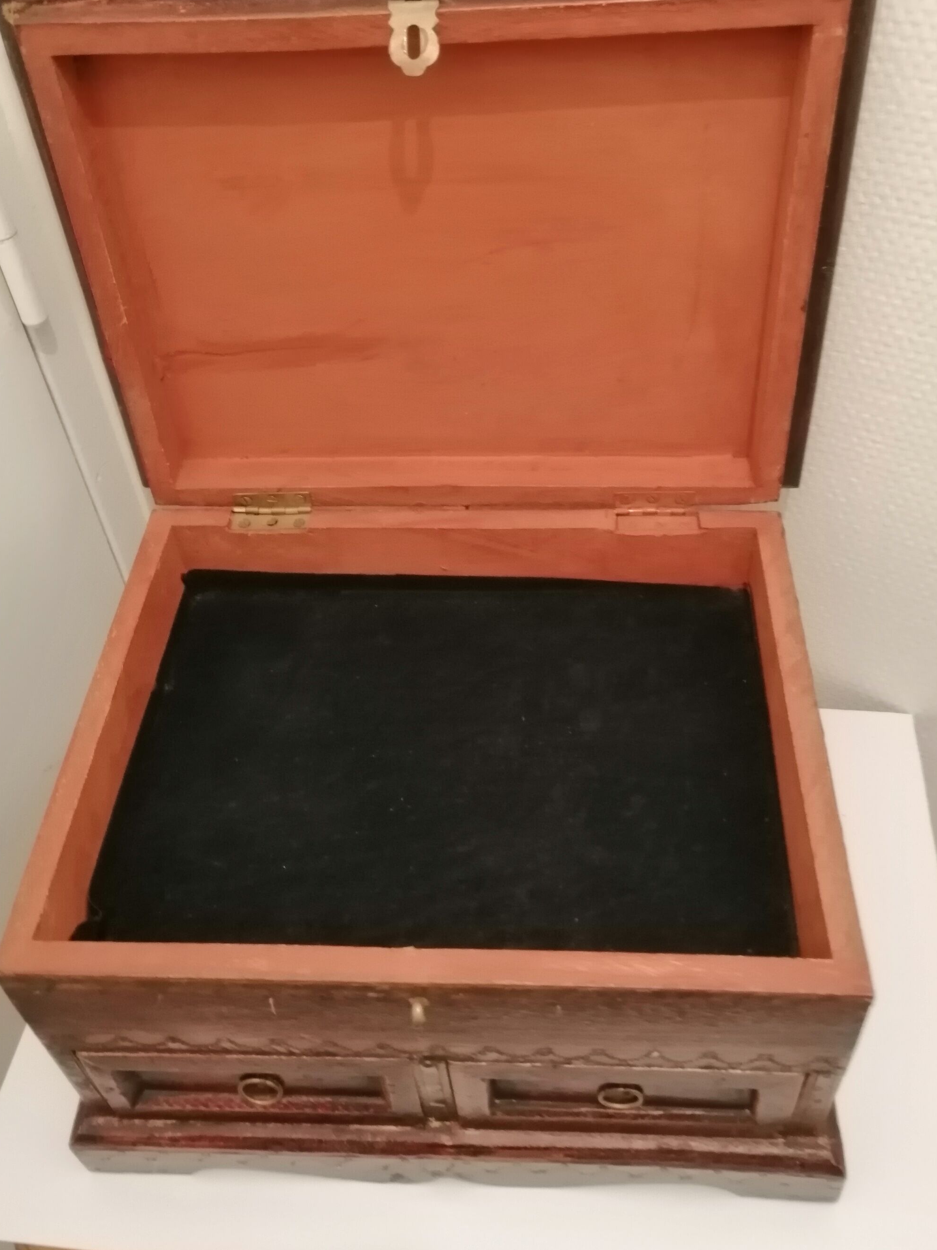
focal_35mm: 32
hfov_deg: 44.2
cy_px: 506
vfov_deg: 56.4
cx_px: 472
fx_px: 1155
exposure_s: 1/25
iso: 400
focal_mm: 3.96
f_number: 1.8
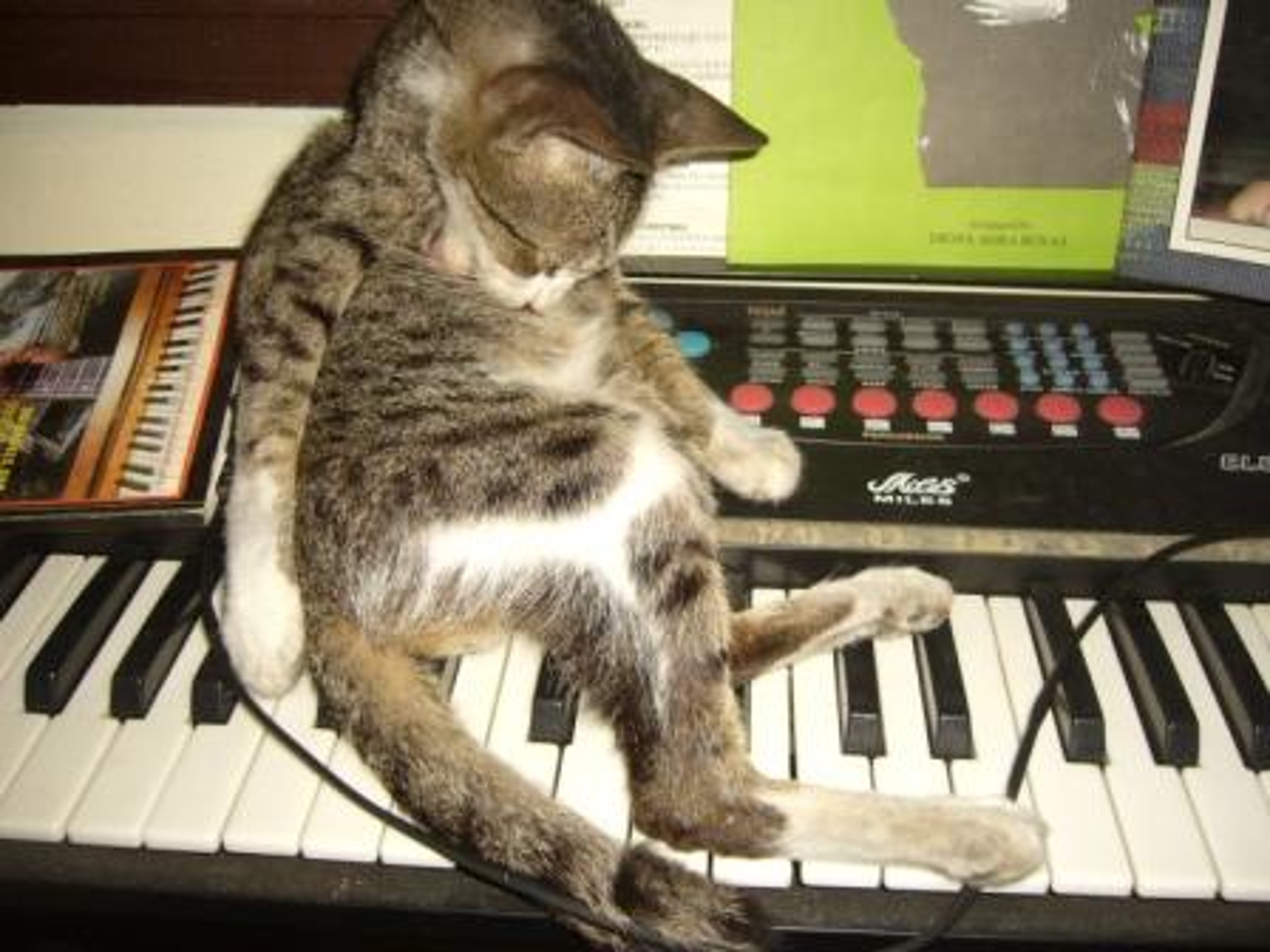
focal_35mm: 35
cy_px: 476
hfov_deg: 52.6
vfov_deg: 40.7
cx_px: 635
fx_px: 1284
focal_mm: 5.8
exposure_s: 1/30
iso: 100
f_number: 2.8
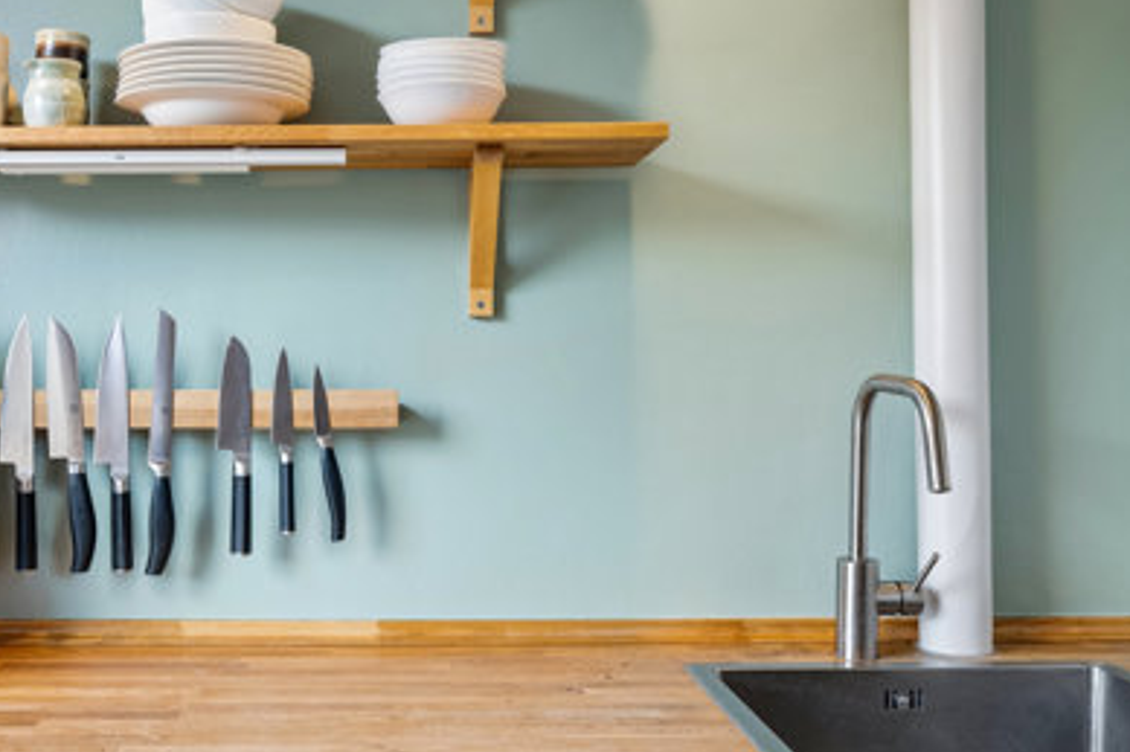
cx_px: 334
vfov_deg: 35.9
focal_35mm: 37
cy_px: 364
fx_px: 1161
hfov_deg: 50.5
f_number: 9
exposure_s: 1/13
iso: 160
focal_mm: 18
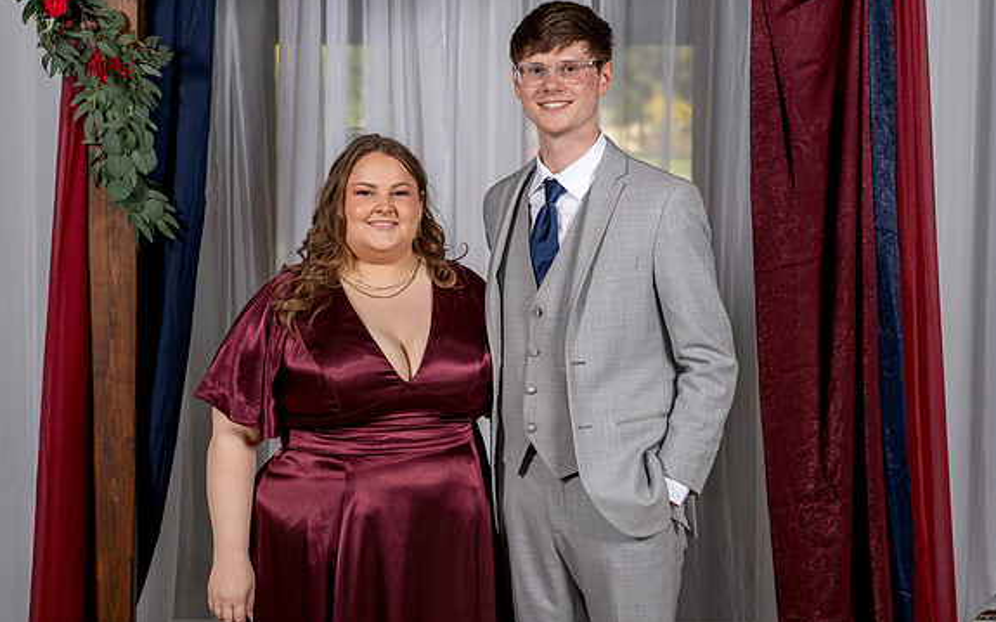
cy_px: 301
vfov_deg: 18.1
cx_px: 499
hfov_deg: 28.6
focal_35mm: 72
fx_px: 1954
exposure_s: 1/160
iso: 100
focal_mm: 70
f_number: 5
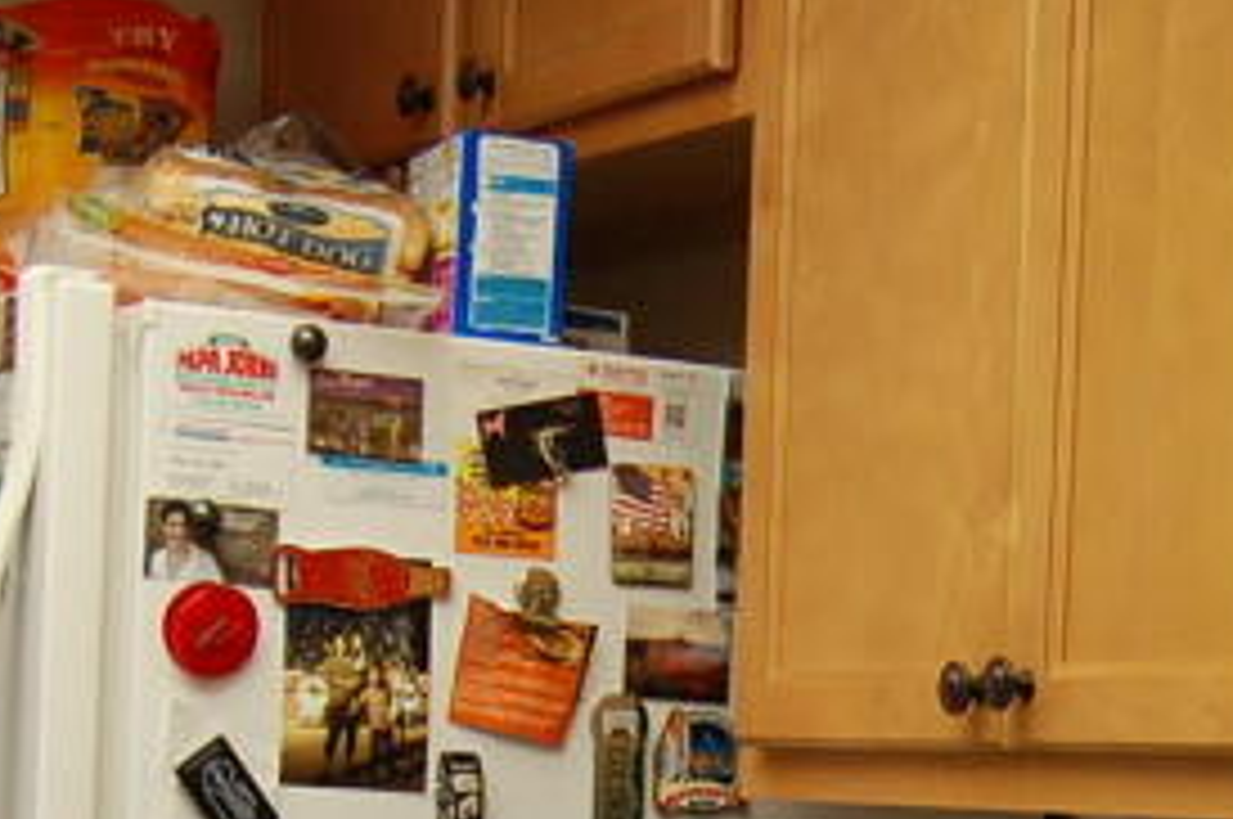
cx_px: 950
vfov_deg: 11.4
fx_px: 3900
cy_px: 1310
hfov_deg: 17.8
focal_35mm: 114
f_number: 4.5
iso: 400
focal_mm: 18
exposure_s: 1/80
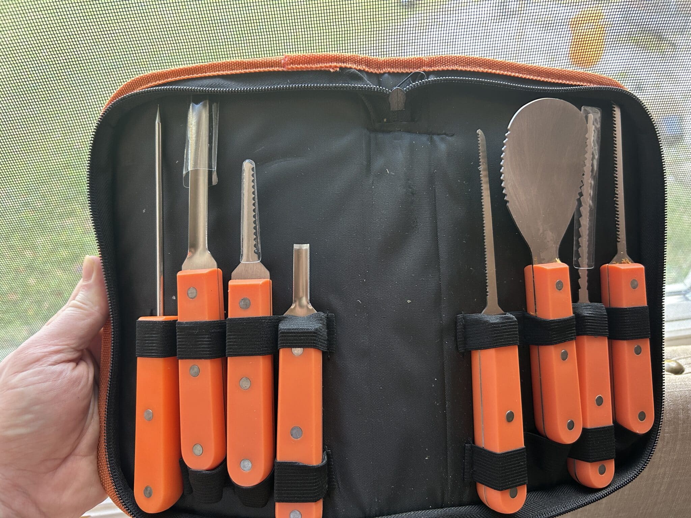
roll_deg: +2.6
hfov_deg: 67.3
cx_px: 346
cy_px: 259
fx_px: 519
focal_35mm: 26
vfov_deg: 53.1
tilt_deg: -43.4
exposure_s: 1/60
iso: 160
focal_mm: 5.7
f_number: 1.5
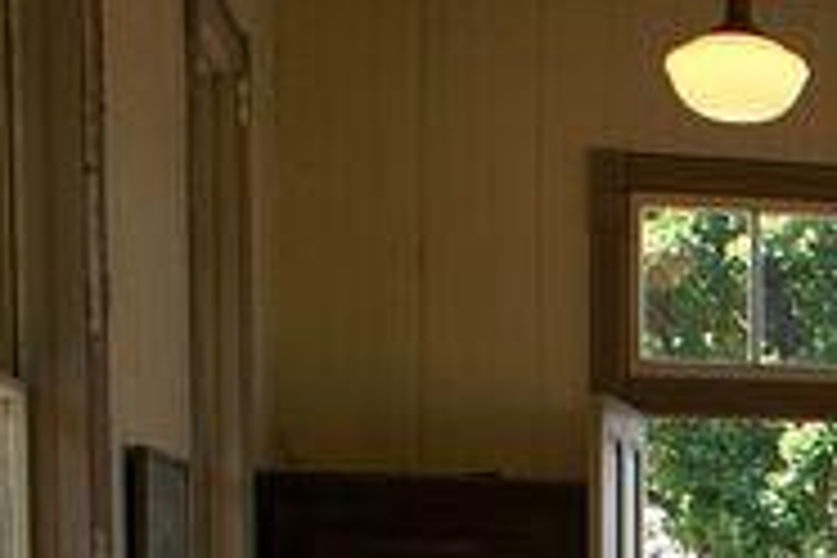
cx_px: 1359
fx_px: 2162
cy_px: 796
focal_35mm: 93
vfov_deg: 13.9
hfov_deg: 18.6
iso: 100
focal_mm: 18
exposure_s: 1/50
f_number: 6.3
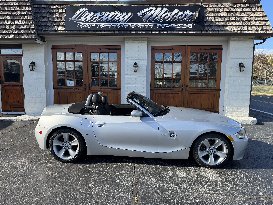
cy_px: 102
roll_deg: -0.5
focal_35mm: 24
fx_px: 189
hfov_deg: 71.6
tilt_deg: -7.3
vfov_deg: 56.8
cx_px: 136
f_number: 1.78
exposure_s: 1/1767
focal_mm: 6.76
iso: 80
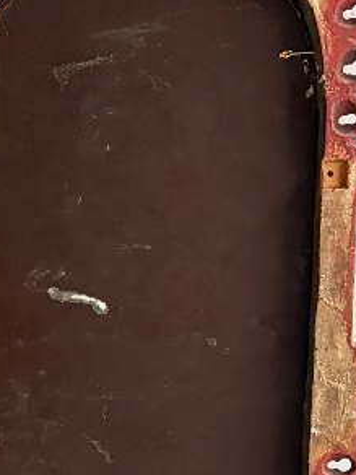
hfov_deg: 12.9
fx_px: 1467
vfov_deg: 18.3
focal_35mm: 107
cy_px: 361
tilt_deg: -22.2
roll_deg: -1.9
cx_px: -223
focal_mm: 5.96
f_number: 1.6
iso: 500
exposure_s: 1/60
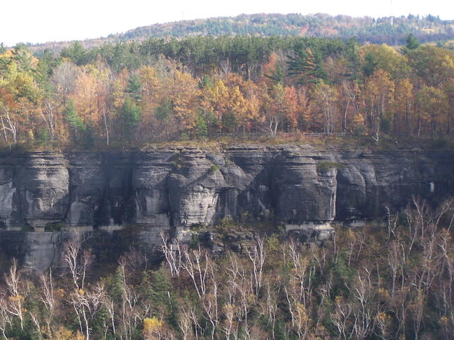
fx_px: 1914
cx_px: 135
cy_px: 108
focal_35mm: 146
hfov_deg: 13.5
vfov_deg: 10.1
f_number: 3.2
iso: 80
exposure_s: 1/320
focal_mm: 15.6
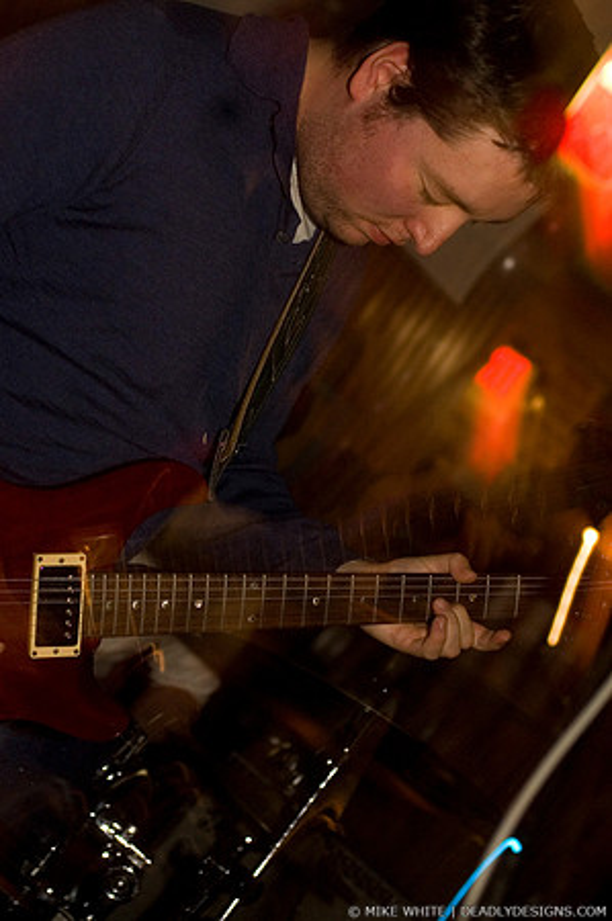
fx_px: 1687
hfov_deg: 20.6
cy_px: 460
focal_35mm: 66
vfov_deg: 30.5
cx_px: 306
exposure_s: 1/10
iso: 800
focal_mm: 44
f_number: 3.2
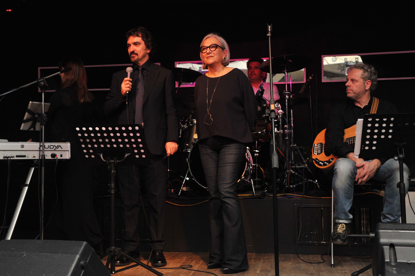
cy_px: 138
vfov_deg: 29.8
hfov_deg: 43.6
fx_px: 518
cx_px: 208
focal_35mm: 45
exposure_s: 1/60
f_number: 8
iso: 1250
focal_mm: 45
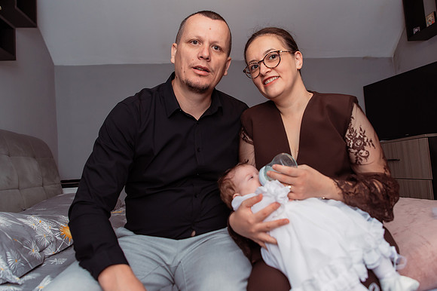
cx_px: 239
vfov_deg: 43.2
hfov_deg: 61.5
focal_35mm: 30
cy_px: 128
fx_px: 366
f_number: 3.5
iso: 500
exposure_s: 1/250
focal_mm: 24
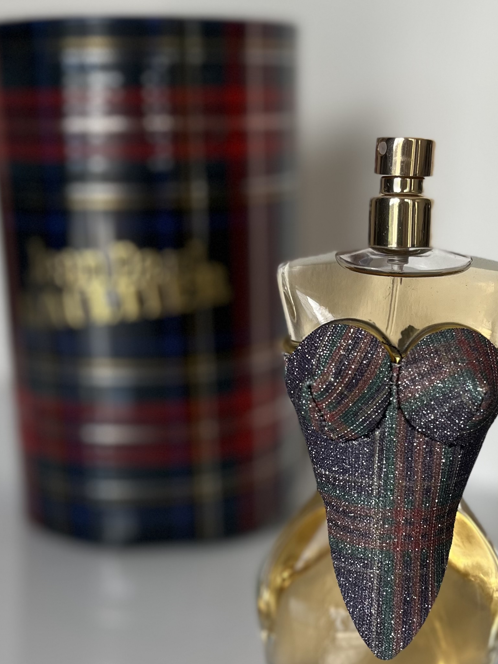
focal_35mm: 51
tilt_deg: -16.8
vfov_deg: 37.2
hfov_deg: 28.4
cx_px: 313
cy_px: 430
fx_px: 978
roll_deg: -2.2
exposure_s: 1/263
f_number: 1.6
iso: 40
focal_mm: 5.1
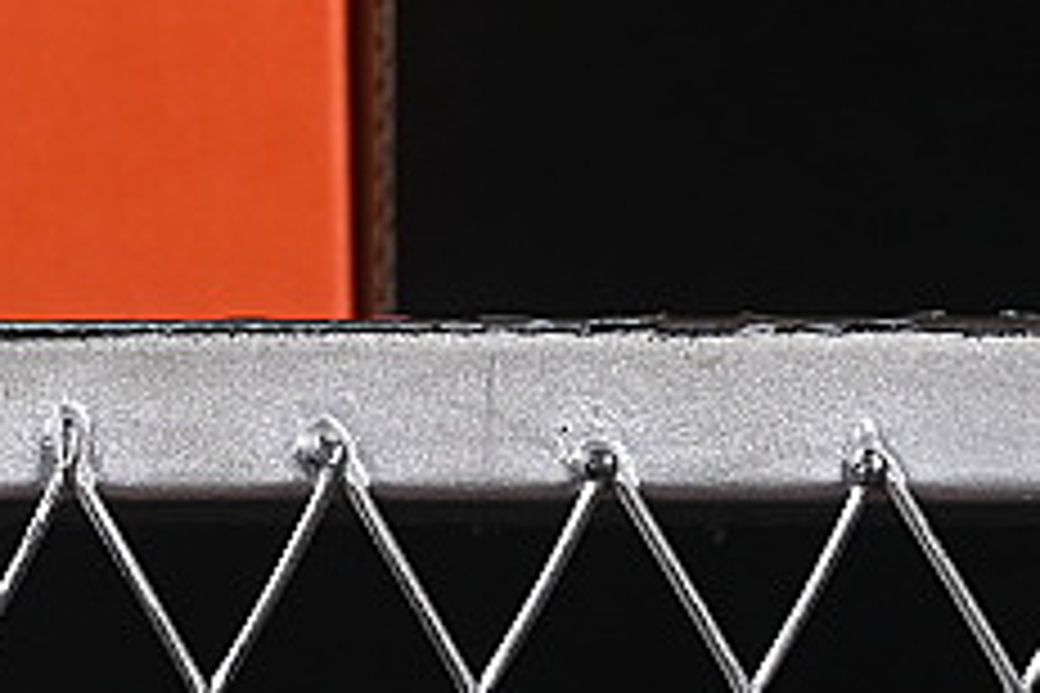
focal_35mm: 351
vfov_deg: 3.9
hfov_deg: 5.7
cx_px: -1265
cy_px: -688
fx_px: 10139
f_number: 7.1
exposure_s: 1/80
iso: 160
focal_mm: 50
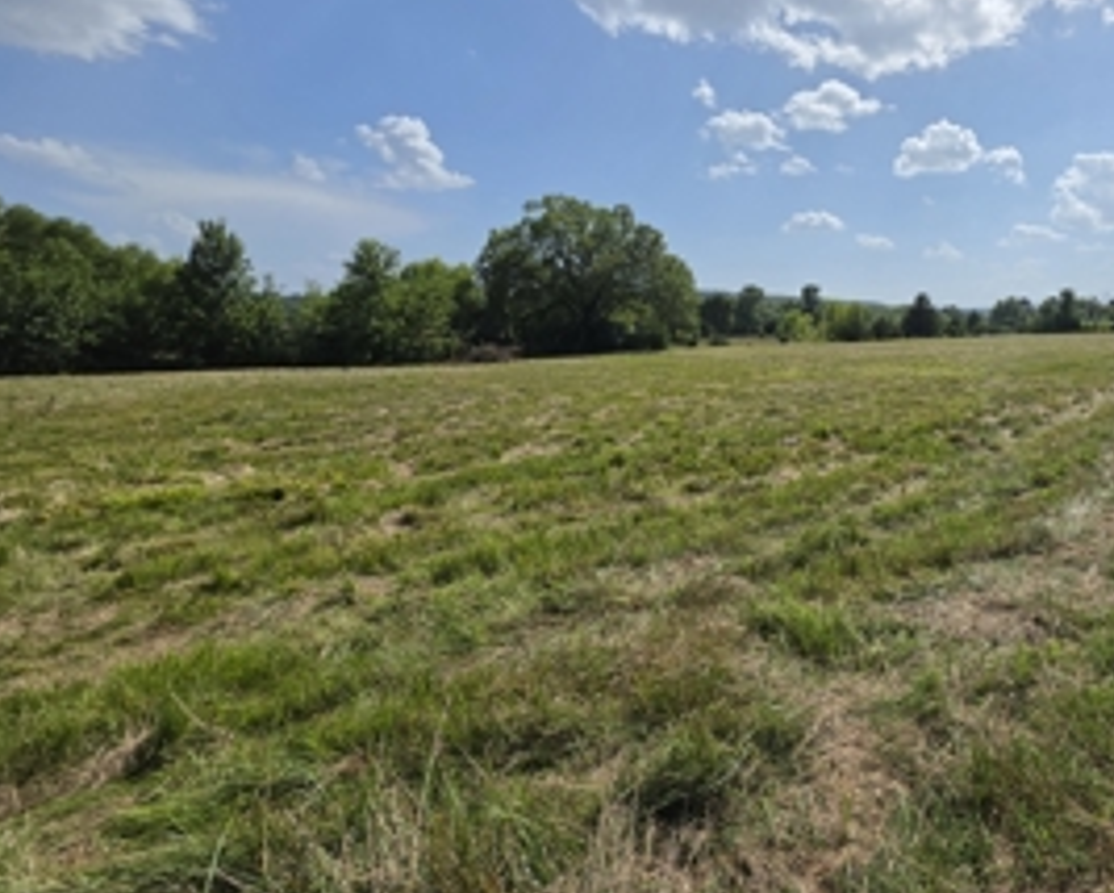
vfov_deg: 70.3
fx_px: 627
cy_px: 363
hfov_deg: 78.2
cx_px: 809
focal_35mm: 19
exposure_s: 1/4311
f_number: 1.9
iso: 32
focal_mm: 2.2
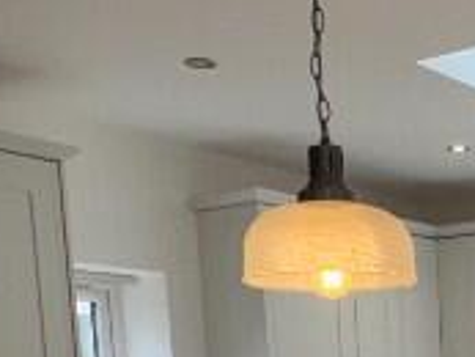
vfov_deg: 16.0
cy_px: 563
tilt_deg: -7.7
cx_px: 571
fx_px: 1140
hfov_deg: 21.8
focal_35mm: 83
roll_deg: +2.1
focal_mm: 2.22
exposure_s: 1/279
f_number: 2.2
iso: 32
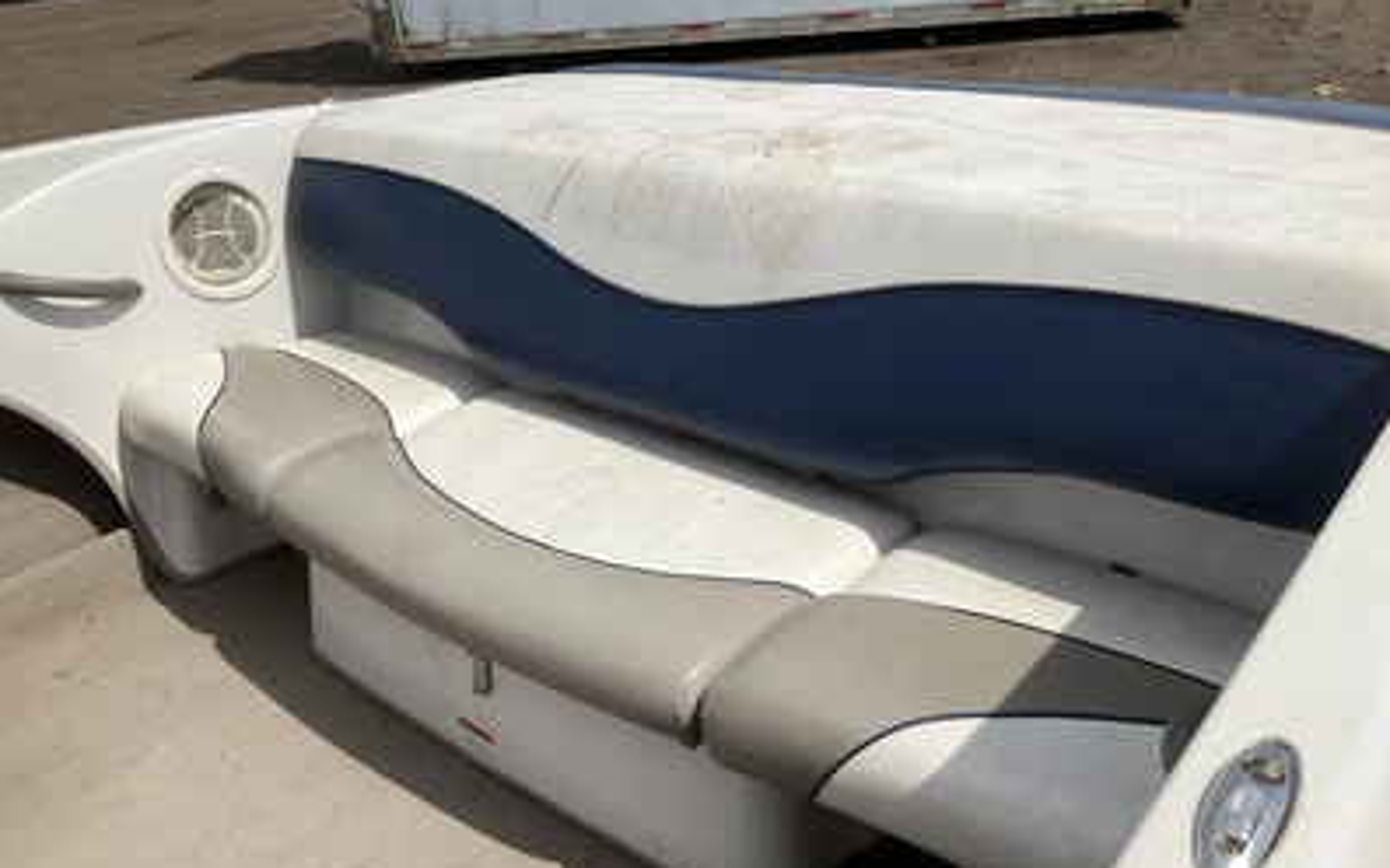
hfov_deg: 61.2
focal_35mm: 31
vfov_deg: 40.6
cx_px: 697
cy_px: 430
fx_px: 1174
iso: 25
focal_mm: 3
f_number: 1.8
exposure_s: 1/4405
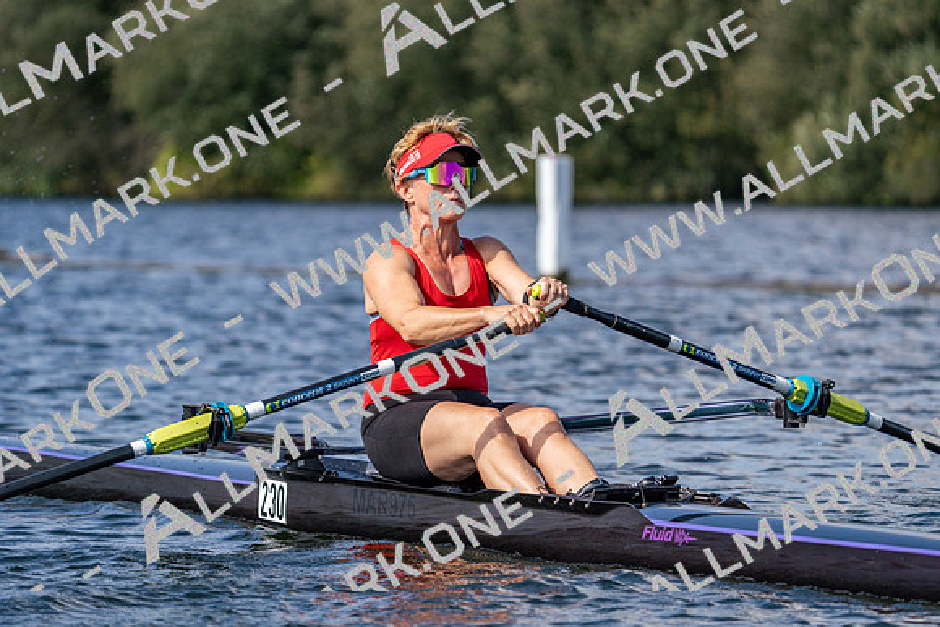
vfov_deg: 5.5
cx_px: 470
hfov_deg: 8.2
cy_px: 314
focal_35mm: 250
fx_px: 6529
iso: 250
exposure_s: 1/1600
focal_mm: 250
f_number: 5.6
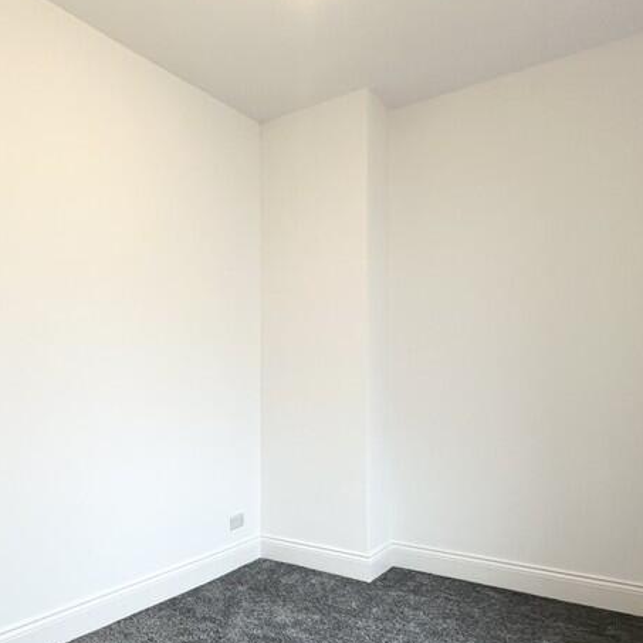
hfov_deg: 54.5
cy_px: 390
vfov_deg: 56.8
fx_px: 588
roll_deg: +0.0
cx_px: 156
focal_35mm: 28
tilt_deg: -1.5
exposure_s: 1/100
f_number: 2.2
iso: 200
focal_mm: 2.22
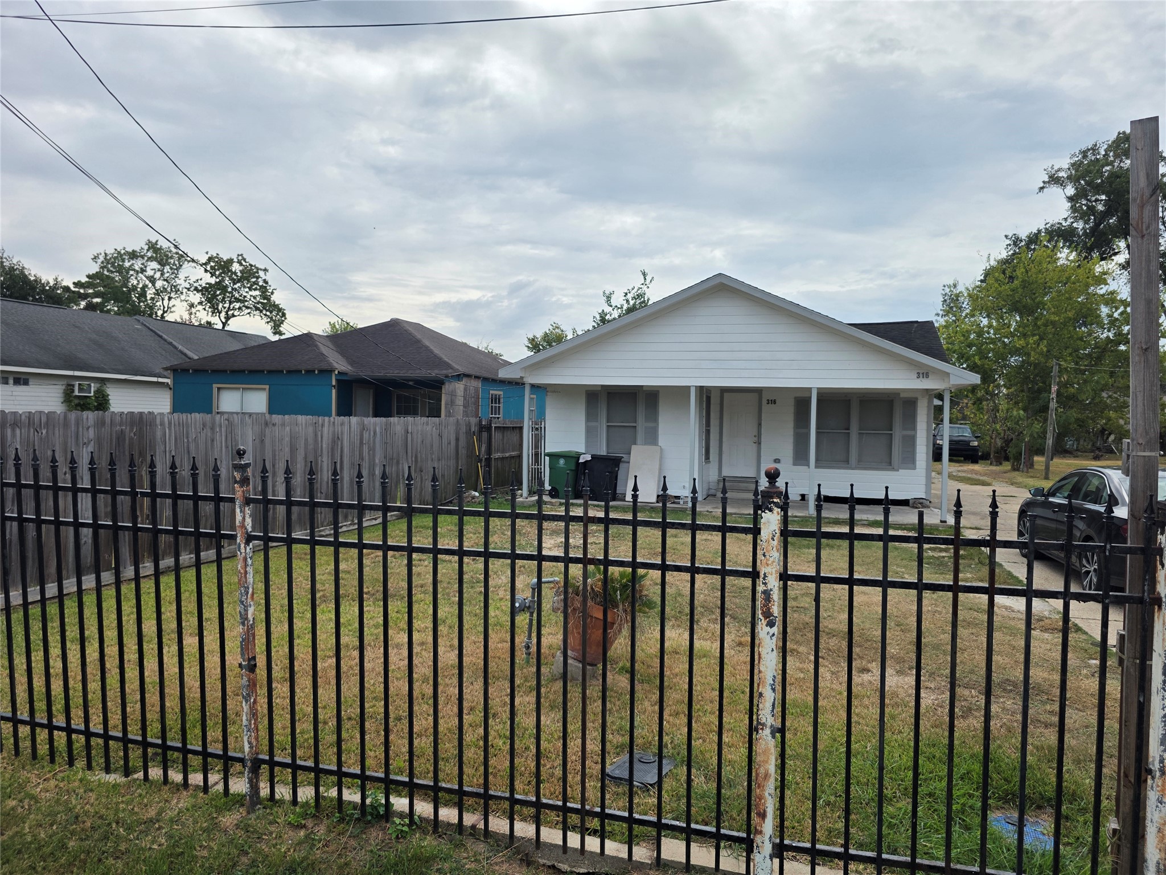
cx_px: 583
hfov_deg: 73.9
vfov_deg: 58.9
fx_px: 775
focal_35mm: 23
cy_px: 438
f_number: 1.7
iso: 80
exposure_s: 1/7333
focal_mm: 6.3
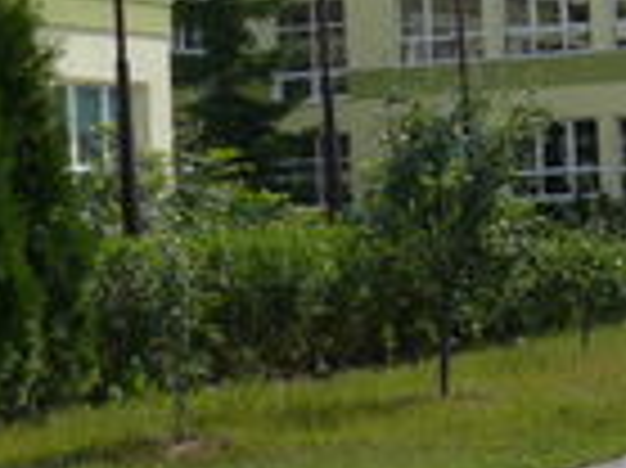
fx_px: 2186
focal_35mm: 121
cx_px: 234
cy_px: -40
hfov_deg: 16.3
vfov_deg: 12.0
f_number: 5.6
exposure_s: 1/500
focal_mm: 7.4
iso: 100
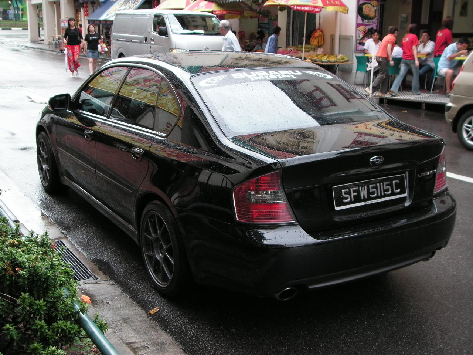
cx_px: 236
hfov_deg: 42.9
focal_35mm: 44
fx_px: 601
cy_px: 178
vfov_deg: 32.9
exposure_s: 1/45
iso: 64
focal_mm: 7.3
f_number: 3.5
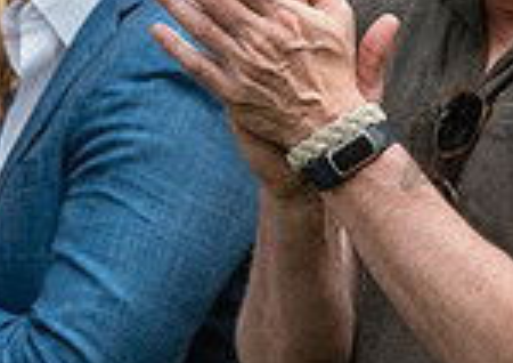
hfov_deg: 5.9
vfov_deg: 4.2
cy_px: 82
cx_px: 544
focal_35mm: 341
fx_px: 4950
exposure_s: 1/320
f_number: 4
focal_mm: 80
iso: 2000
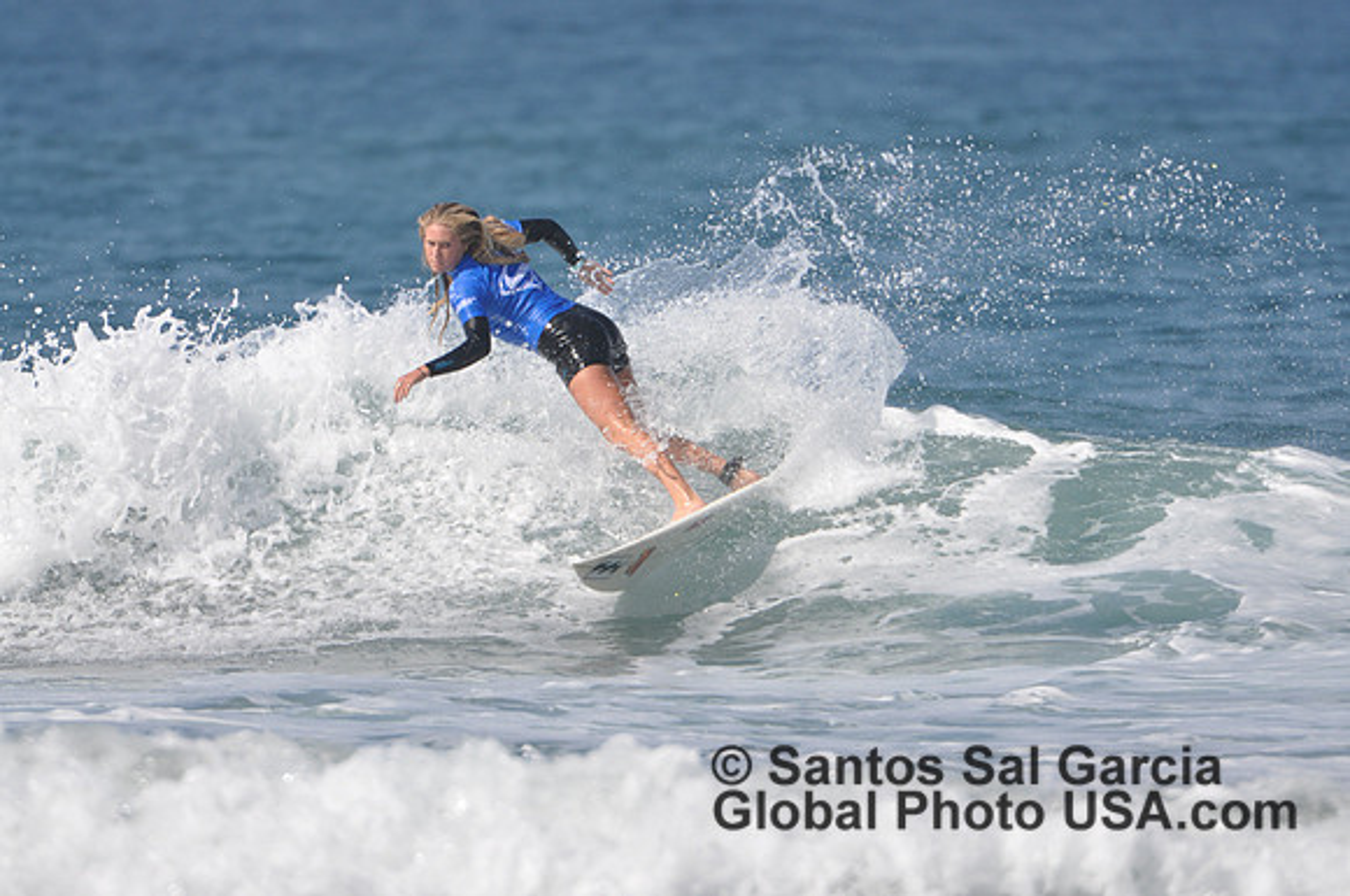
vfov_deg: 1.7
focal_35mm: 825
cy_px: 448
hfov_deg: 2.5
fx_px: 30894
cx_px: 675
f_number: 6.3
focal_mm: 550
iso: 400
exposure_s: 1/1600
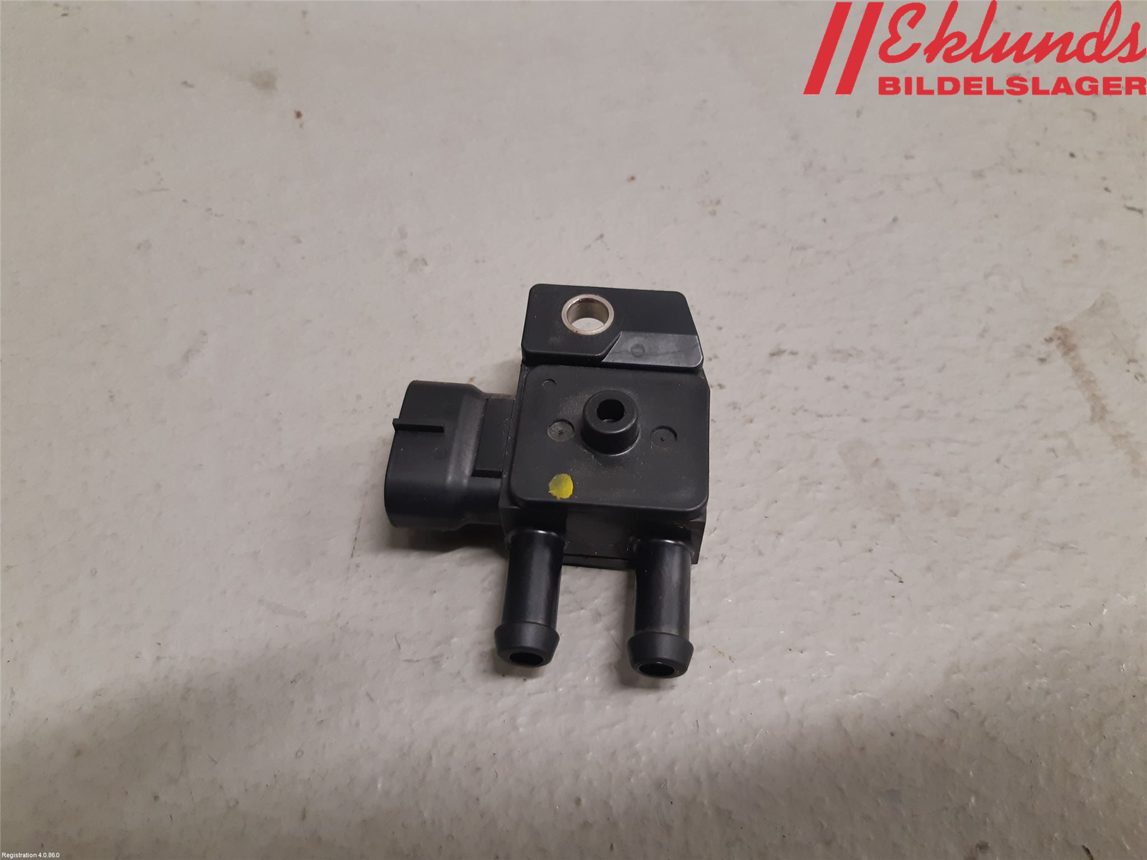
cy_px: 430
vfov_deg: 53.1
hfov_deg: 67.3
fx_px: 862
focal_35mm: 26
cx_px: 574
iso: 160
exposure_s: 1/50
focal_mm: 3.93
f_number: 1.7
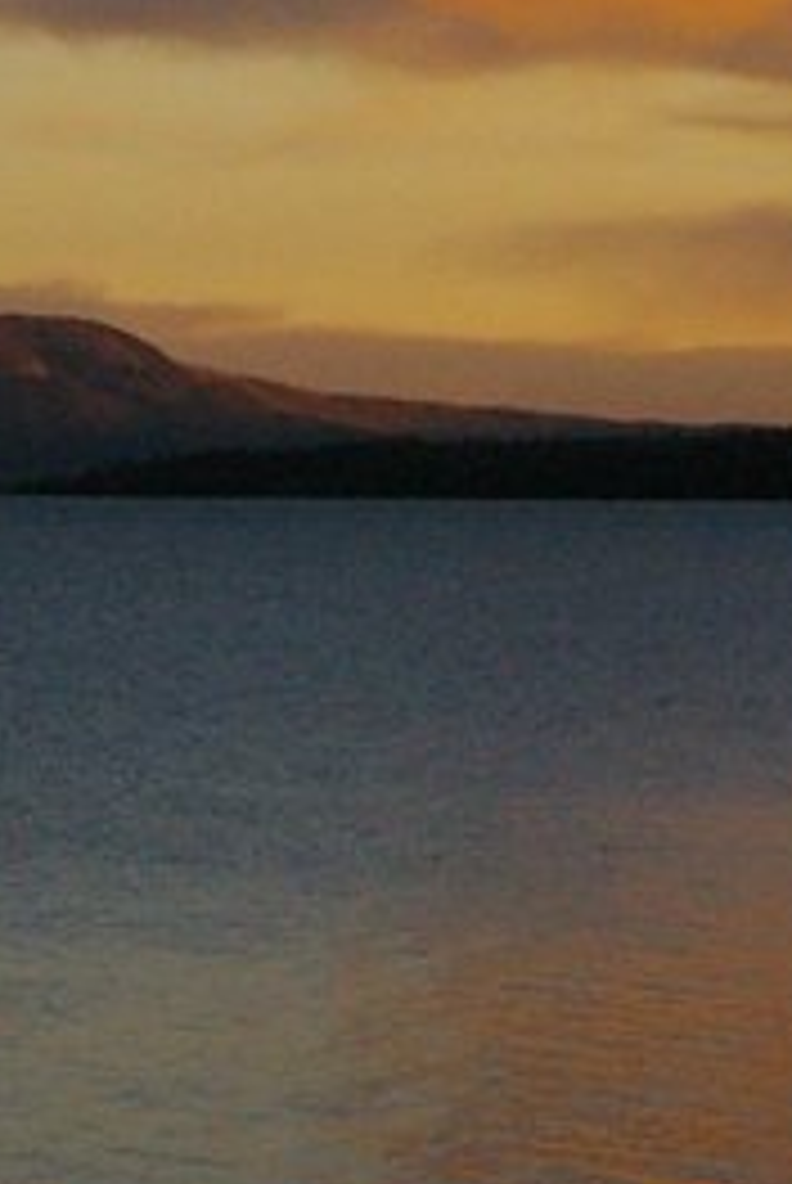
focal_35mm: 270
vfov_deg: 7.5
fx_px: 8872
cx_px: 1300
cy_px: -671
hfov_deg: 5.1
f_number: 9.5
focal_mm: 35
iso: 800
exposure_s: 1/250
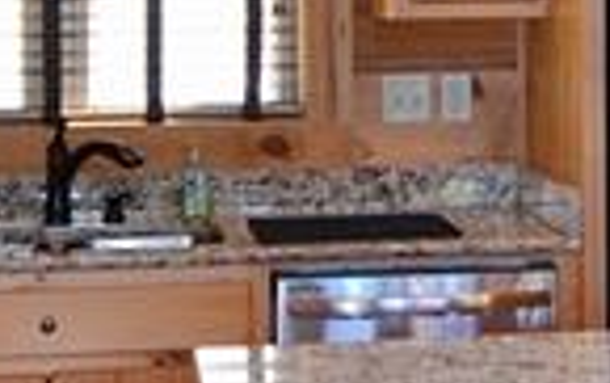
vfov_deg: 11.4
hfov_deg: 18.3
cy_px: -55
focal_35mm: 113
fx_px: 1881
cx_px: 475
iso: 450
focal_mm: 14
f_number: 4
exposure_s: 1/60
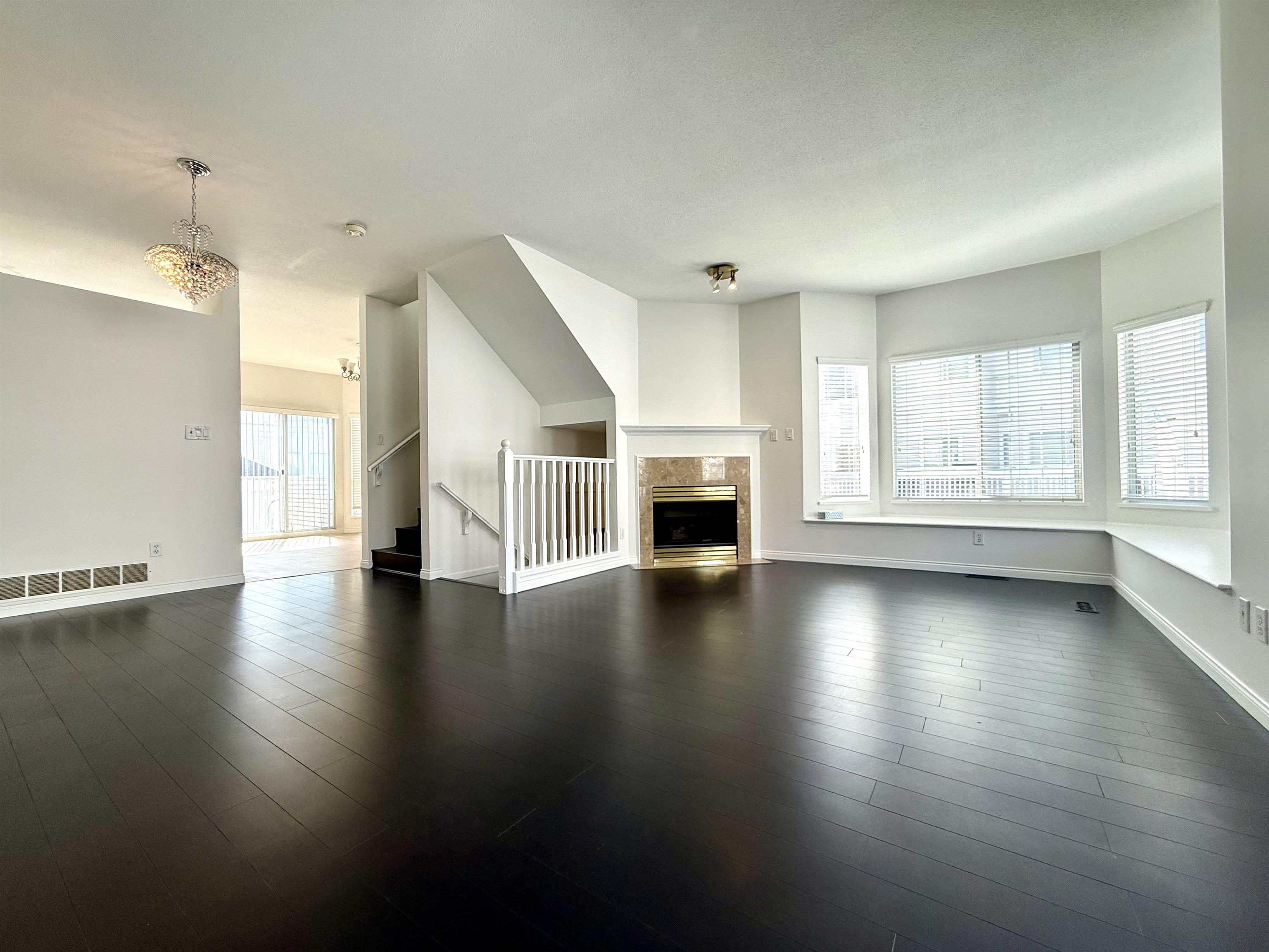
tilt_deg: +0.8
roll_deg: +0.9
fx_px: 513
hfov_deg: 102.1
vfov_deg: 85.7
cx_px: 634
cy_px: 476
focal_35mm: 14
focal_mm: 2.22
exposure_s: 1/222
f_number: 2.2
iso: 64
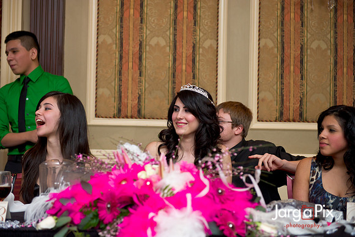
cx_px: 178
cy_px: 118
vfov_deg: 19.4
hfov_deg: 28.9
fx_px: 690
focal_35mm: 70
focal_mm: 70
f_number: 3.2
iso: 1600
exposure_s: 1/125
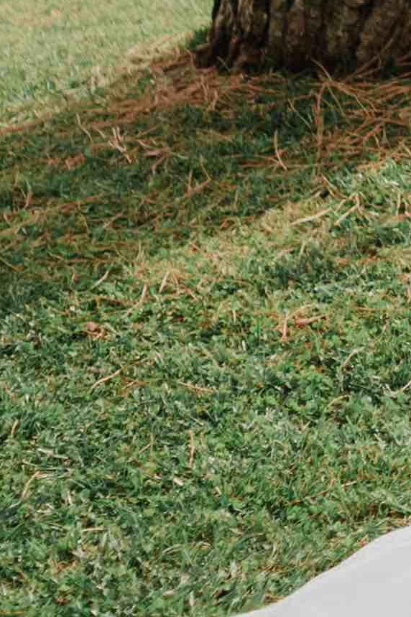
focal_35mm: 242
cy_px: -834
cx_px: 1202
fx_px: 4147
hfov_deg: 5.4
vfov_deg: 7.9
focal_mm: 35
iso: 50
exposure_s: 1/4000
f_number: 2.2
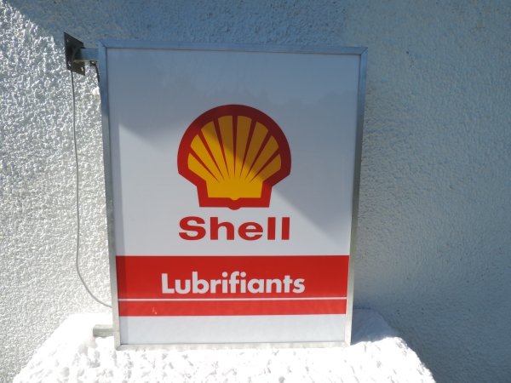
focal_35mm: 24
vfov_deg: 56.8
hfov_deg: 71.6
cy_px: 192
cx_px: 256
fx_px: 354
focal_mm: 4.3
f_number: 3
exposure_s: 1/1000
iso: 80
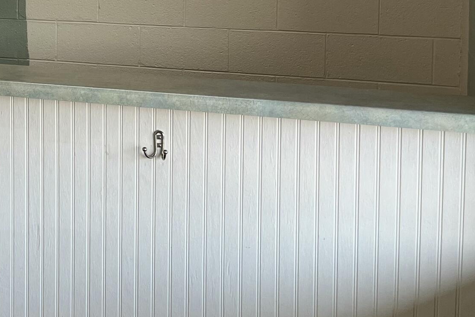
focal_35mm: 73
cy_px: -1
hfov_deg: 24.9
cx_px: -101
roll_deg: +0.5
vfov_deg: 18.2
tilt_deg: -4.2
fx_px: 963
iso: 100
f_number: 1.6
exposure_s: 1/120
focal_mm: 5.1
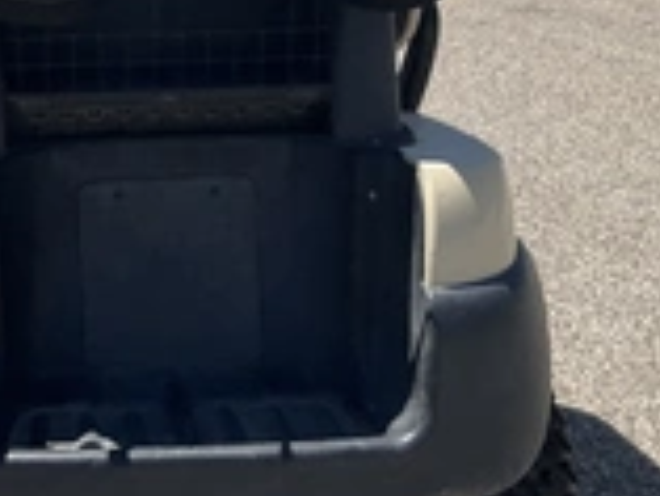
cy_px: 105
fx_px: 1412
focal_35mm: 74
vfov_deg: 19.7
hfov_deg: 25.3
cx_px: 29
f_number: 1.8
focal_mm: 3
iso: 25
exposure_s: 1/1848
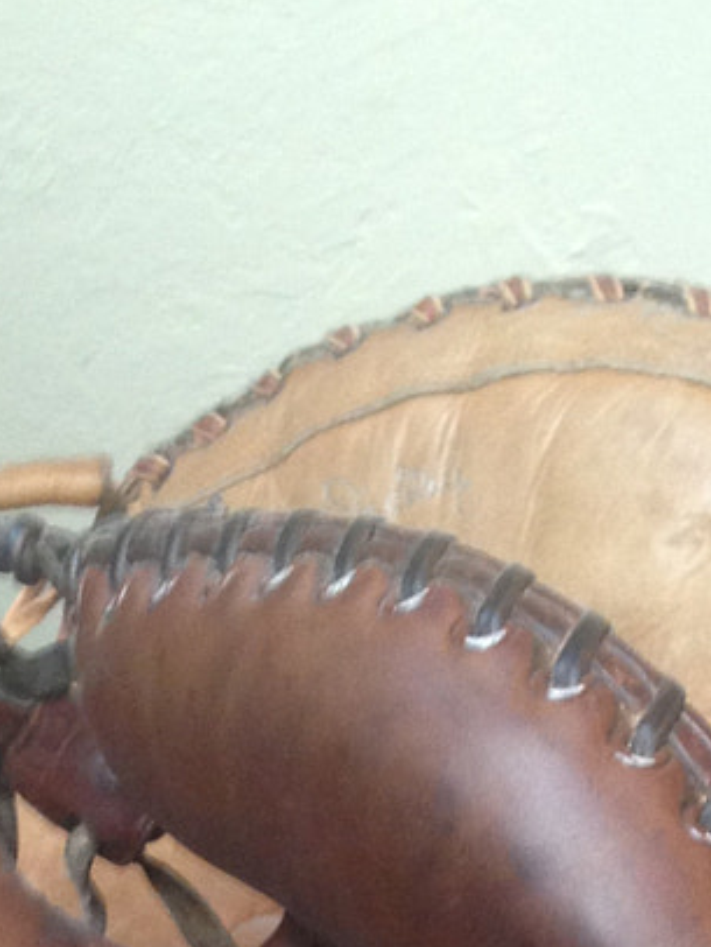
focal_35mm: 130
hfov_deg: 11.4
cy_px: 1773
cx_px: 189
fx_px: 3556
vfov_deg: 13.4
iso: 125
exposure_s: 1/20
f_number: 2.4
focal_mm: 4.13
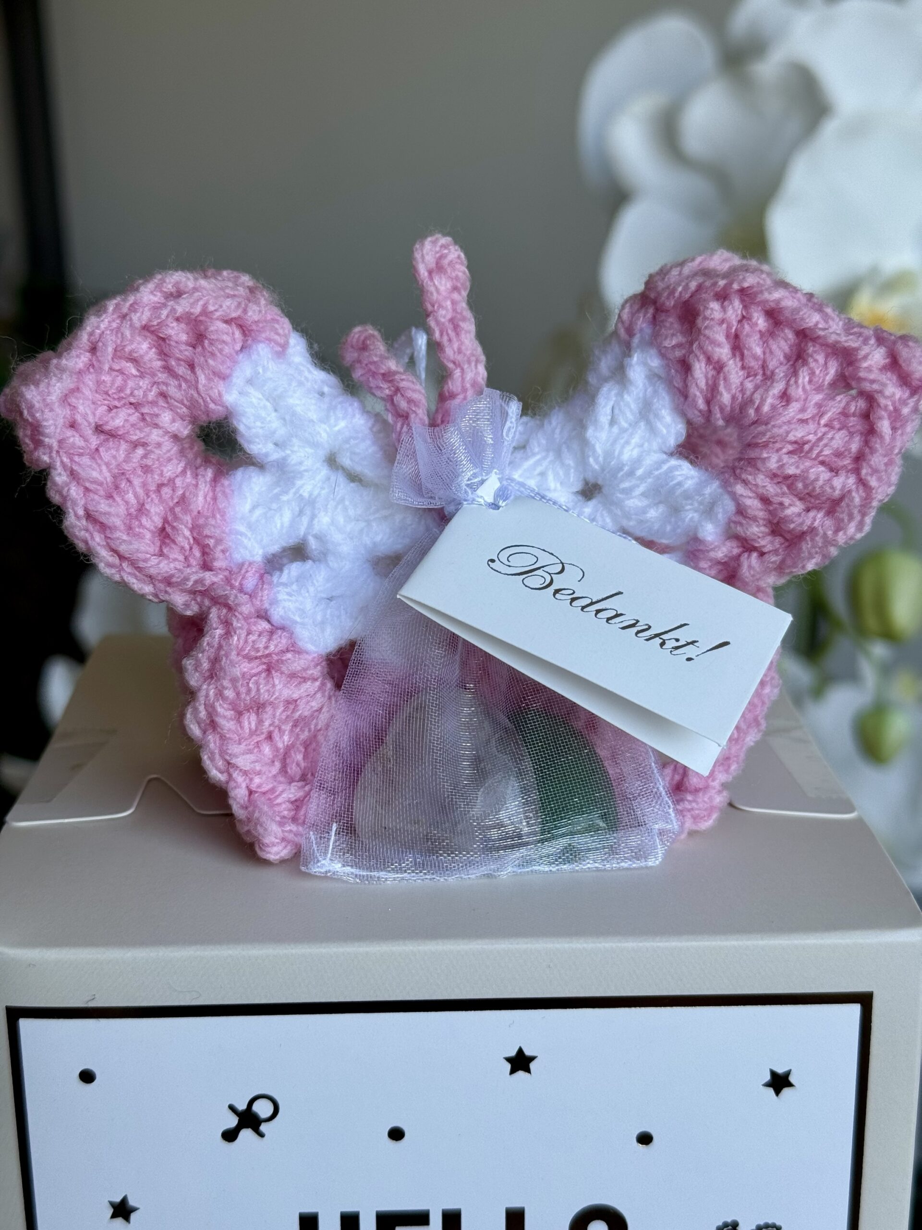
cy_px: 615
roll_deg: +1.5
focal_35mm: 48
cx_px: 461
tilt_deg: -16.6
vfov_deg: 39.7
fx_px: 1705
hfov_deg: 30.3
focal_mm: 6.76
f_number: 1.78
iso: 50
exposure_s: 1/173
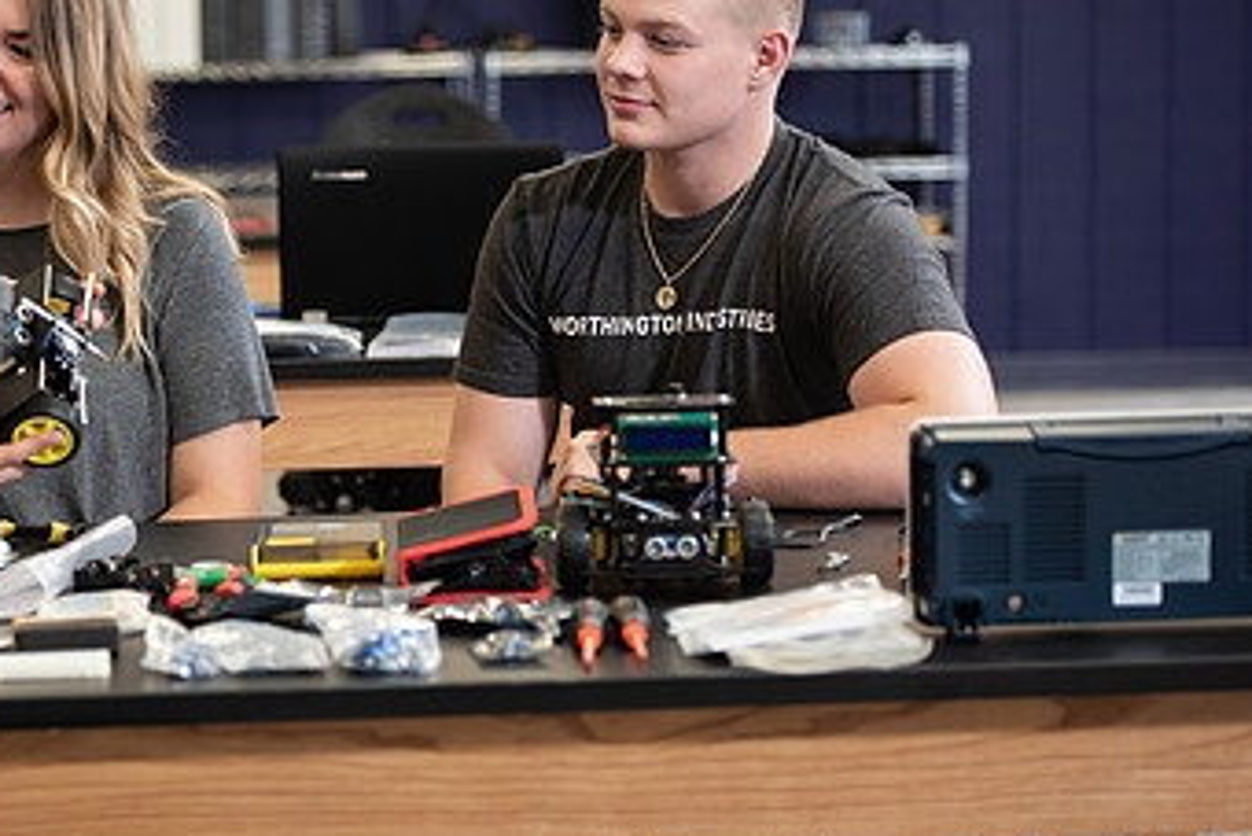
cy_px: 359
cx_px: 195
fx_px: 4871
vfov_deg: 9.8
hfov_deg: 14.5
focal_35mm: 140
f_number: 3.2
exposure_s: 1/250
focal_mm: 82
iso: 800
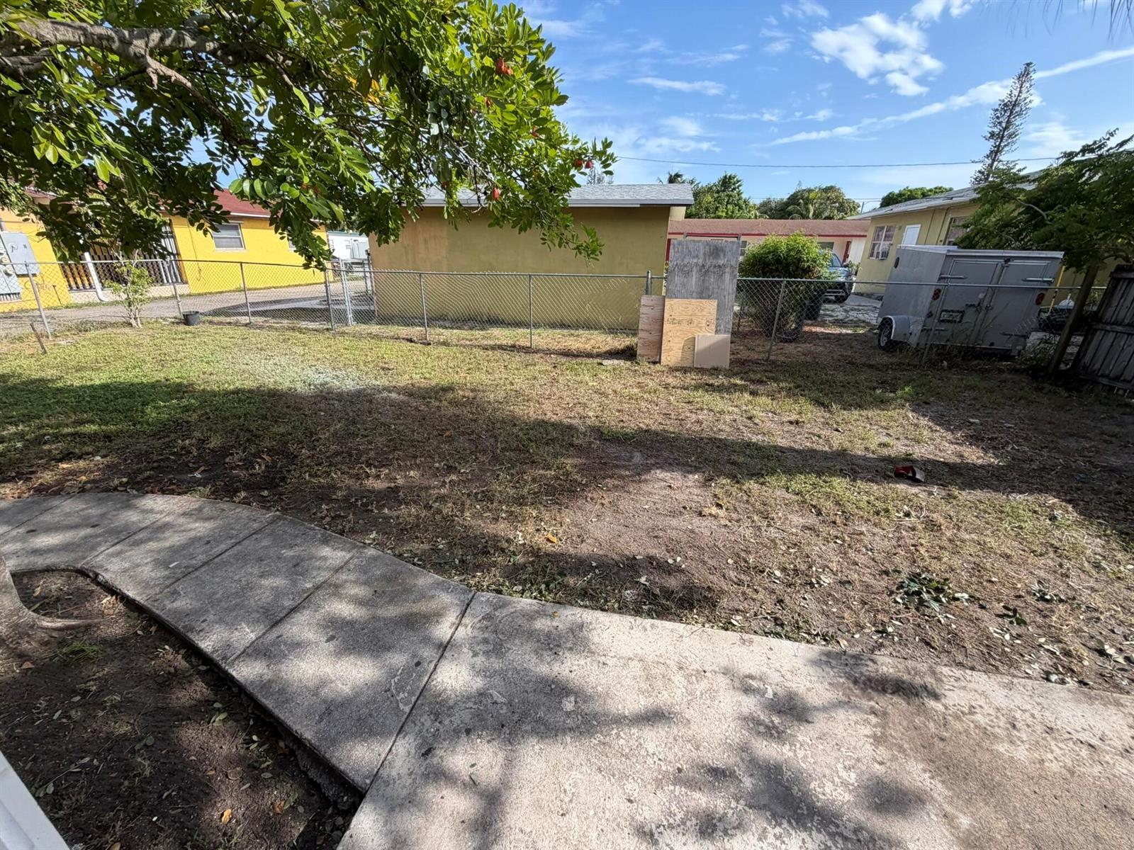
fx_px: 459
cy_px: 425
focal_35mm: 14
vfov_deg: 85.7
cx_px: 567
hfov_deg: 102.1
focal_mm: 2.22
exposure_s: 1/607
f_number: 2.2
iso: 40
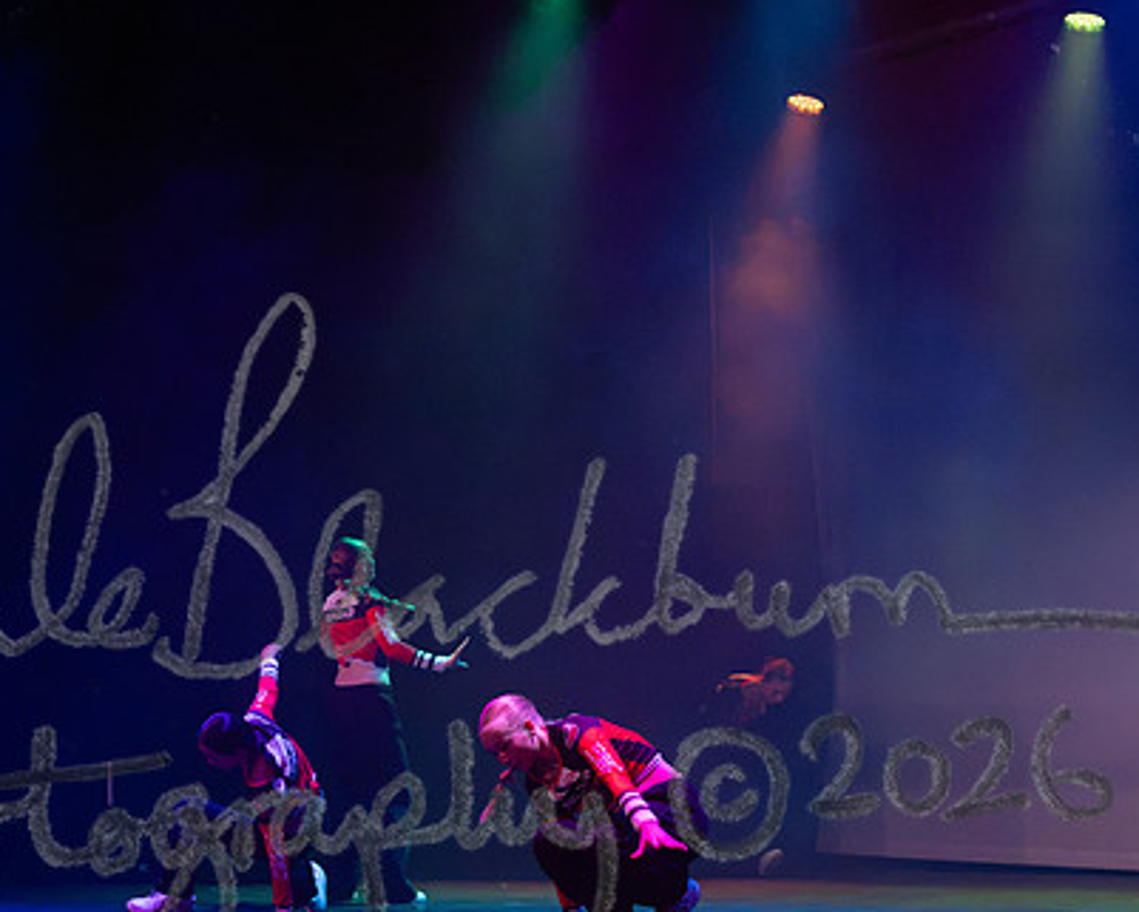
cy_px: 492
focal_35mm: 79
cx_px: 364
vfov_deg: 19.4
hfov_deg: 24.0
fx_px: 2664
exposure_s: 1/400
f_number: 5
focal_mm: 50
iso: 6400
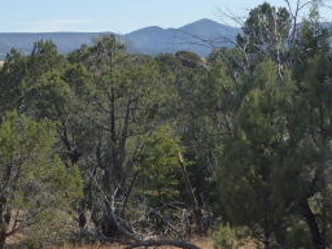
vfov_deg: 14.7
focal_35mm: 100
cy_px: 54
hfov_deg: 19.5
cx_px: 88
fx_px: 959
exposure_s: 1/200
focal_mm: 7.2
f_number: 7.1
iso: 80
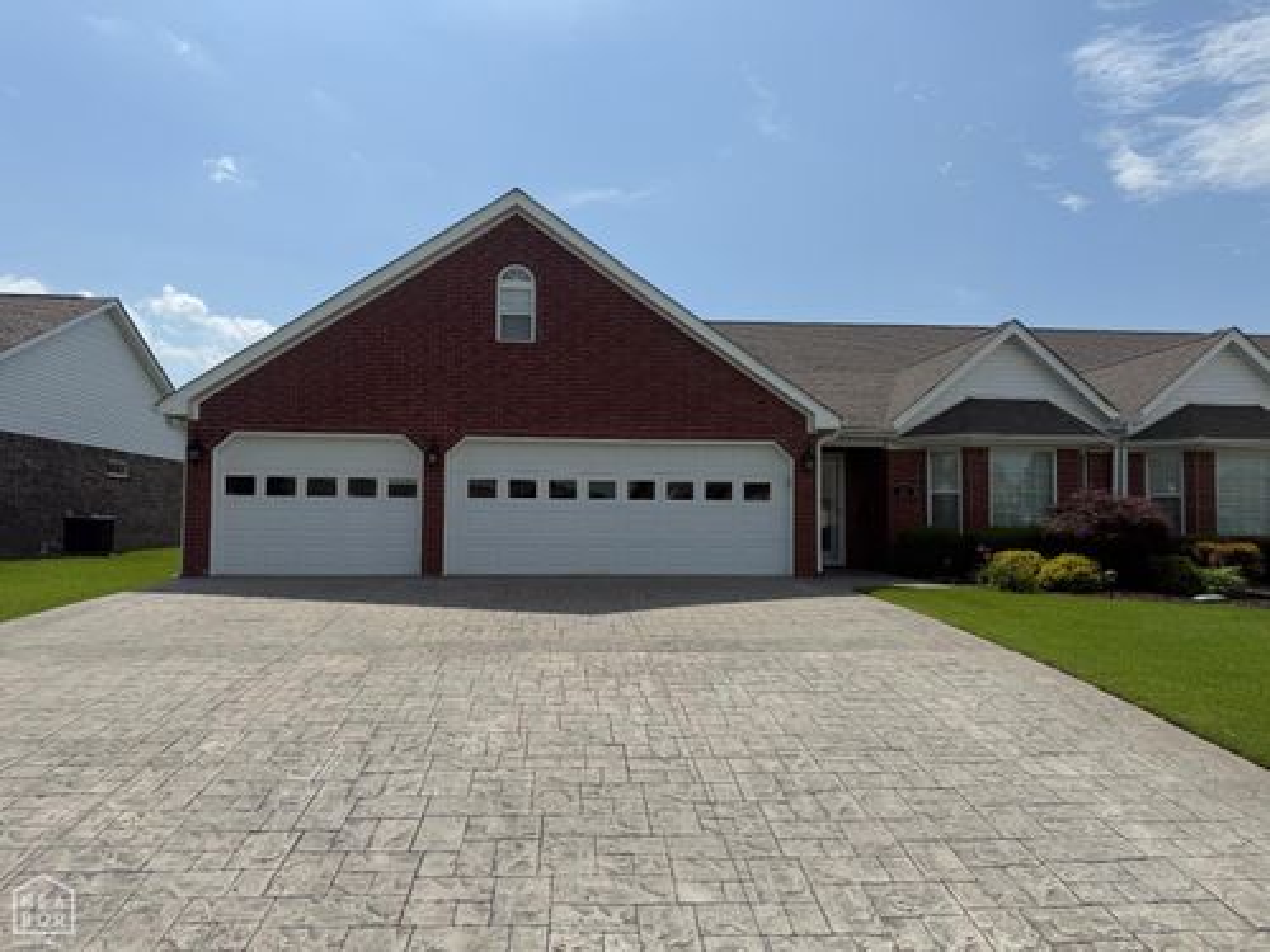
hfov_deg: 71.6
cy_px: 476
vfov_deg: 56.8
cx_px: 635
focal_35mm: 24
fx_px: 881
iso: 80
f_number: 1.78
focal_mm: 6.76
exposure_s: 1/9091
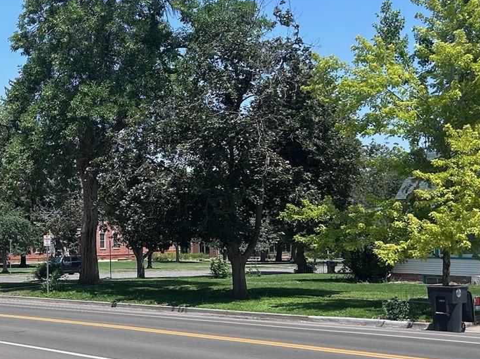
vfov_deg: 25.6
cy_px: 195
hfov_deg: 32.8
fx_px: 790
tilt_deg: +3.1
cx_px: 93
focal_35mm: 57
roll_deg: +0.7
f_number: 1.5
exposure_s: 1/3077
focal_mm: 5.7
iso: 50
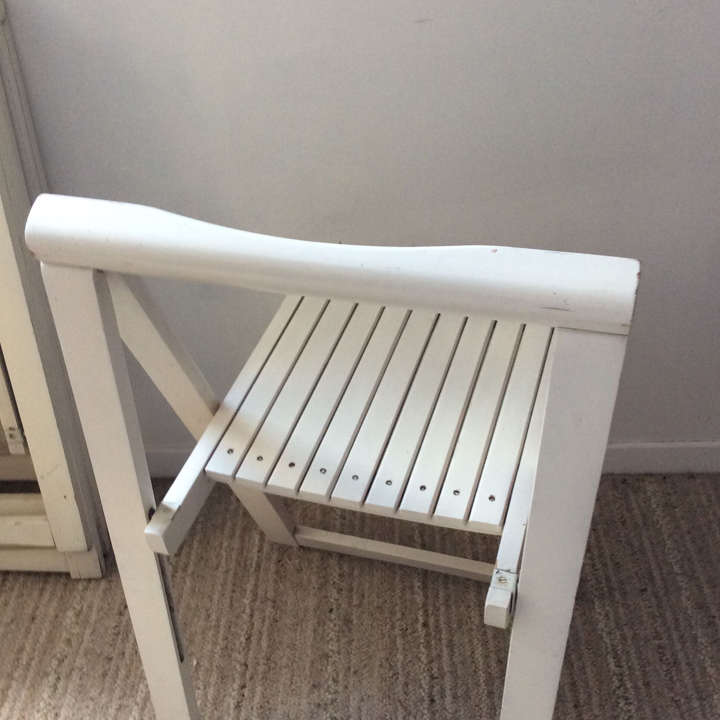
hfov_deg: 43.9
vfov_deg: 43.5
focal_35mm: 38
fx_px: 894
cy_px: 450
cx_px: 361
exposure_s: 1/25
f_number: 2.4
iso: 64
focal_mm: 3.3
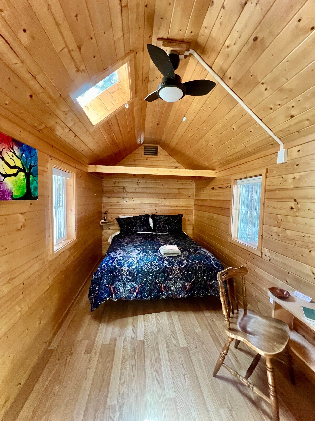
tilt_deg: -3.7
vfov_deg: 106.2
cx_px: 158
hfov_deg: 89.9
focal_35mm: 13
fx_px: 158
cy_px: 210
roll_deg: -1.3
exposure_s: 1/60
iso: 800
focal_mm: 1.57
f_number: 1.8
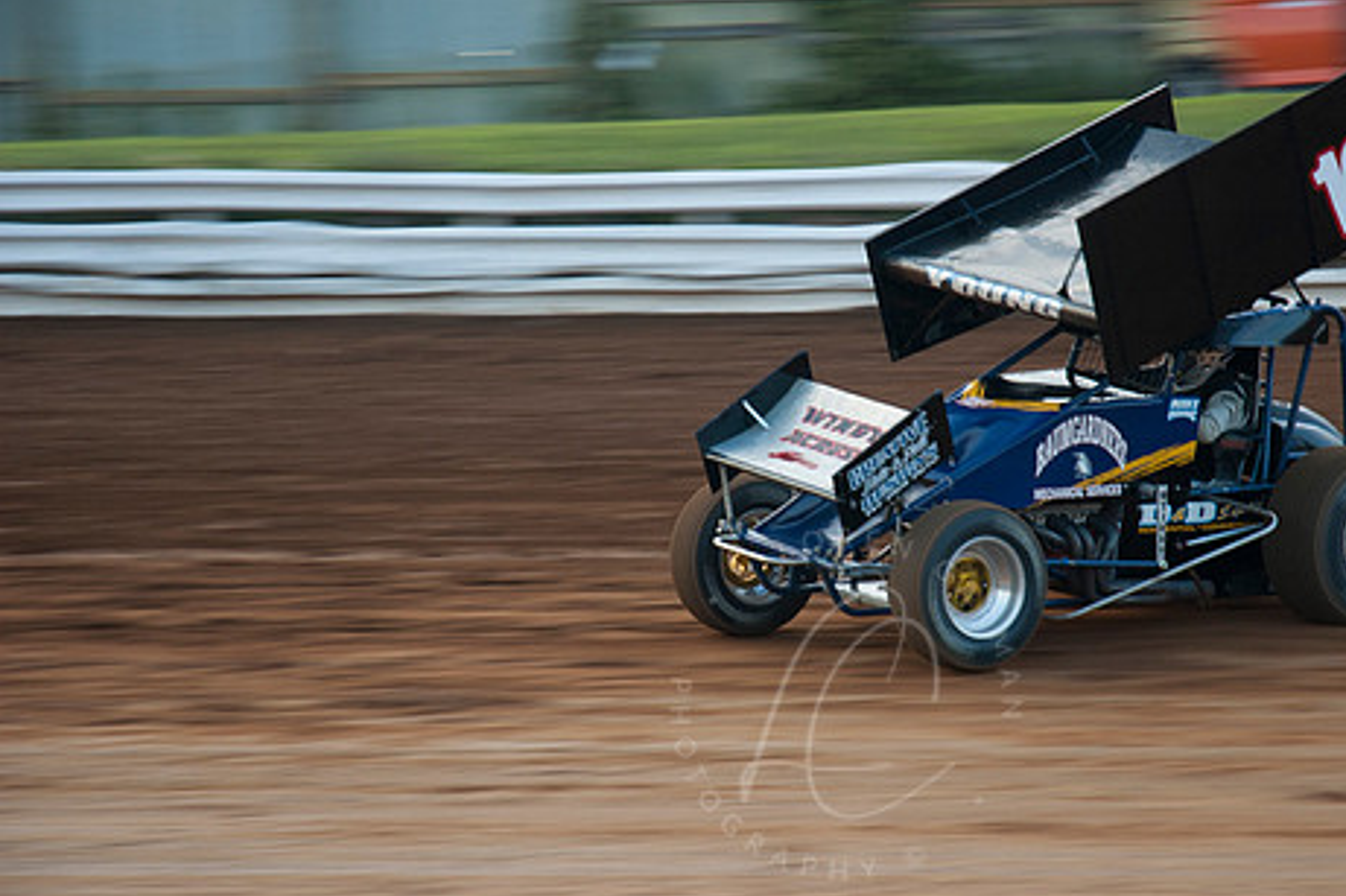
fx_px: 4933
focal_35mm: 132
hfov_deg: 15.5
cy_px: 435
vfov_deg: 10.4
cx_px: 844
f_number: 4.5
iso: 200
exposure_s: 1/160
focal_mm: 70
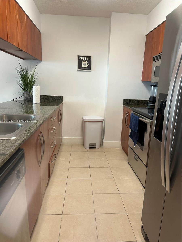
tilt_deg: -12.3
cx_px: 91
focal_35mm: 24
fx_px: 168
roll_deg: -3.3
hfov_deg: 56.8
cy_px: 121
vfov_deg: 71.6
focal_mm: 6.86
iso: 125
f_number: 1.78
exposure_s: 1/60
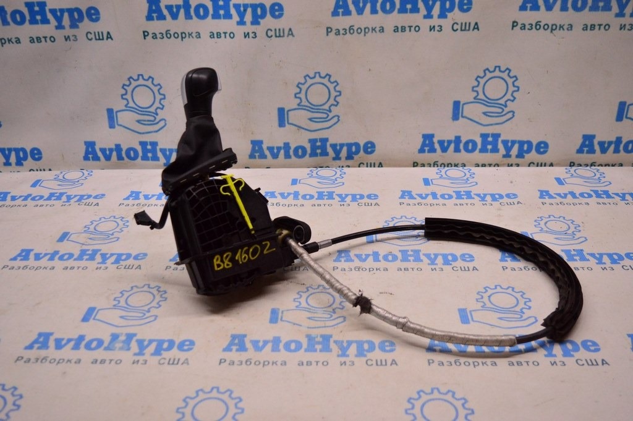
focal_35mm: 36
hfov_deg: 53.2
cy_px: 210
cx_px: 316
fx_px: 632
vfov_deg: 36.8
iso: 1600
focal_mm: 24
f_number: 4
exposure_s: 1/400
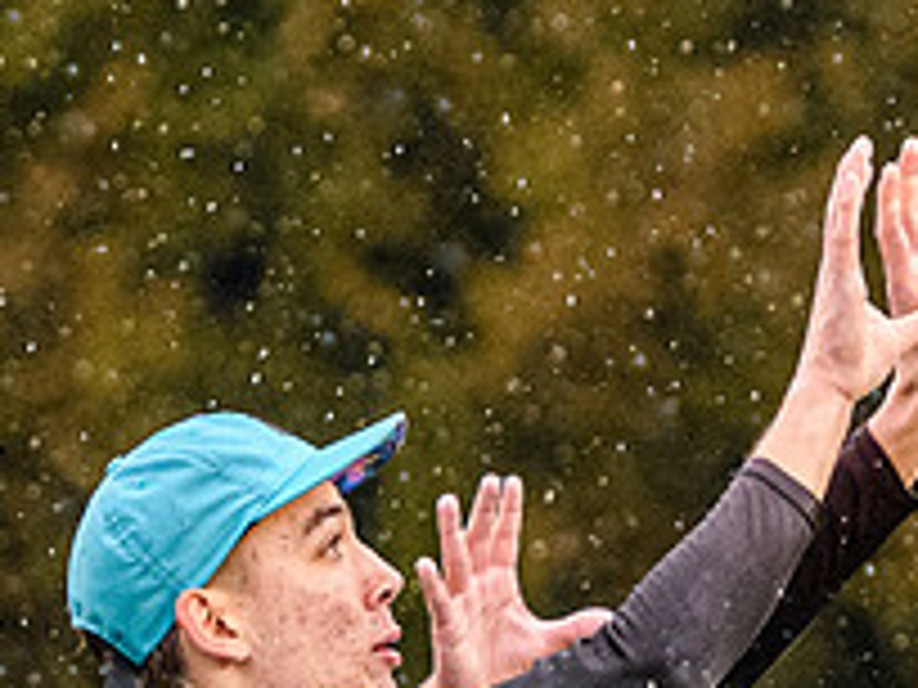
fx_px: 24239
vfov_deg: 1.6
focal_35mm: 914
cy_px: 613
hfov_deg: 2.2
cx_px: 359
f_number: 3.2
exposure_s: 1/1000
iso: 3200
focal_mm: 135
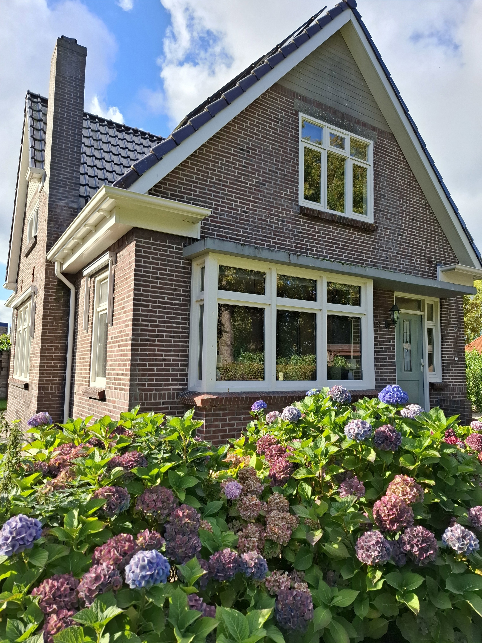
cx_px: 241
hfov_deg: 58.9
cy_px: 322
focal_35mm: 23
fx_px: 427
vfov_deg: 73.9
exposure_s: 1/904
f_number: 1.8
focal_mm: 5.54
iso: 50
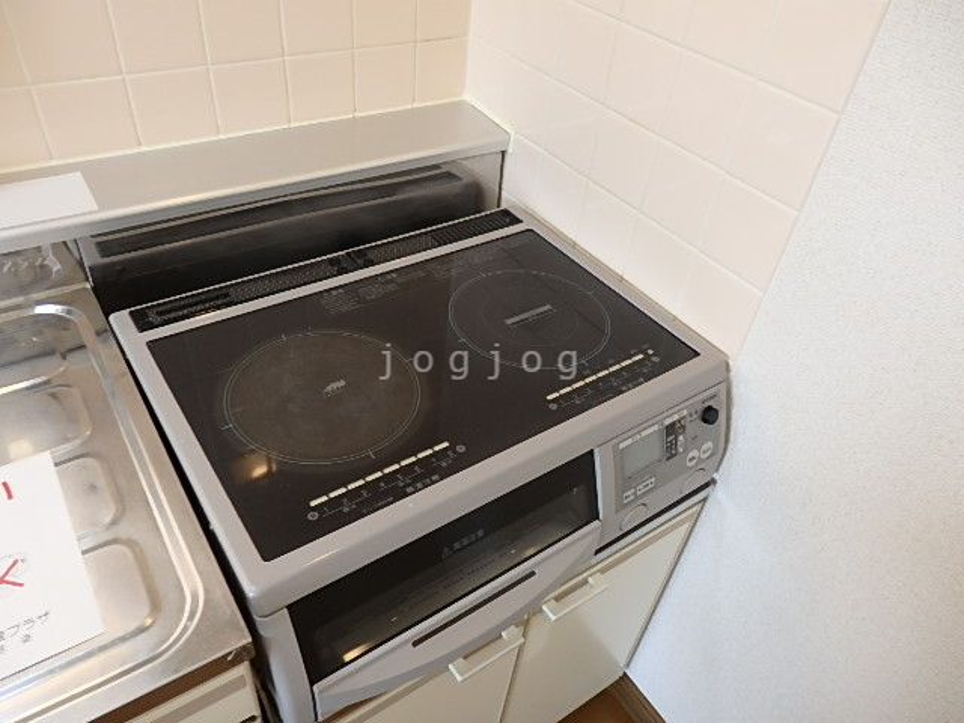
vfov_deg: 54.9
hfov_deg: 69.4
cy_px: 362
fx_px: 696
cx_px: 482
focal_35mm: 25
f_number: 3
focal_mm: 4.5
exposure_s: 1/30
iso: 200
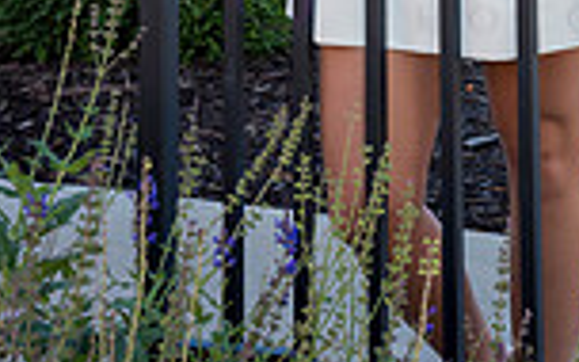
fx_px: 2193
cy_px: -469
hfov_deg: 14.9
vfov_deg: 8.7
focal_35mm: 139
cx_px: 469
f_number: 8
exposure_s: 1/500
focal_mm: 46
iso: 1600
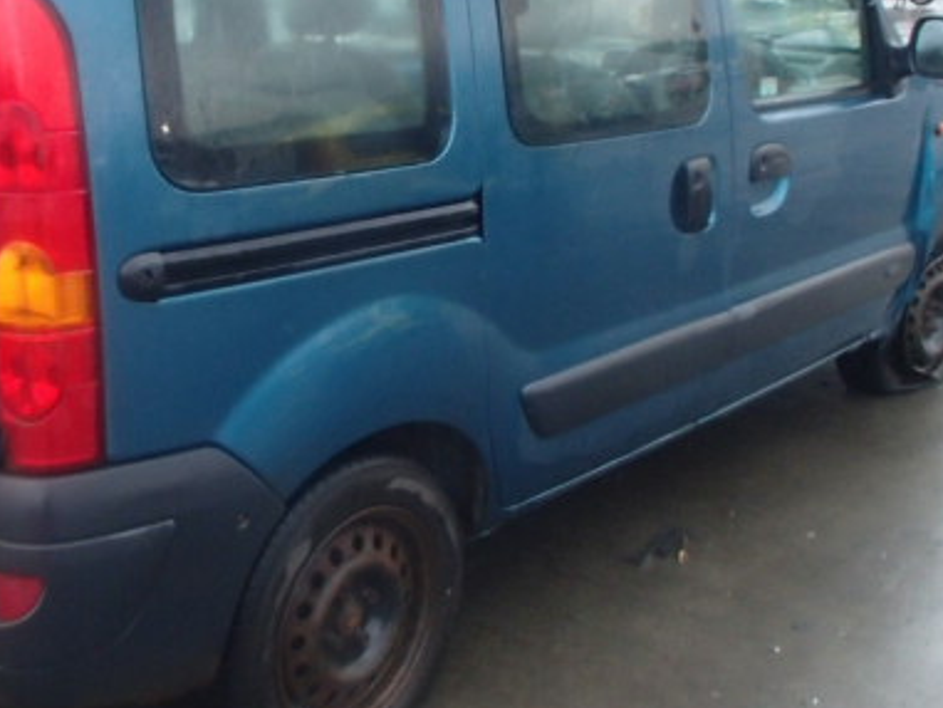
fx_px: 1281
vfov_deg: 30.6
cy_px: 230
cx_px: 292
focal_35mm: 47
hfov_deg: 39.8
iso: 500
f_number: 3.9
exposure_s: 1/30
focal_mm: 5
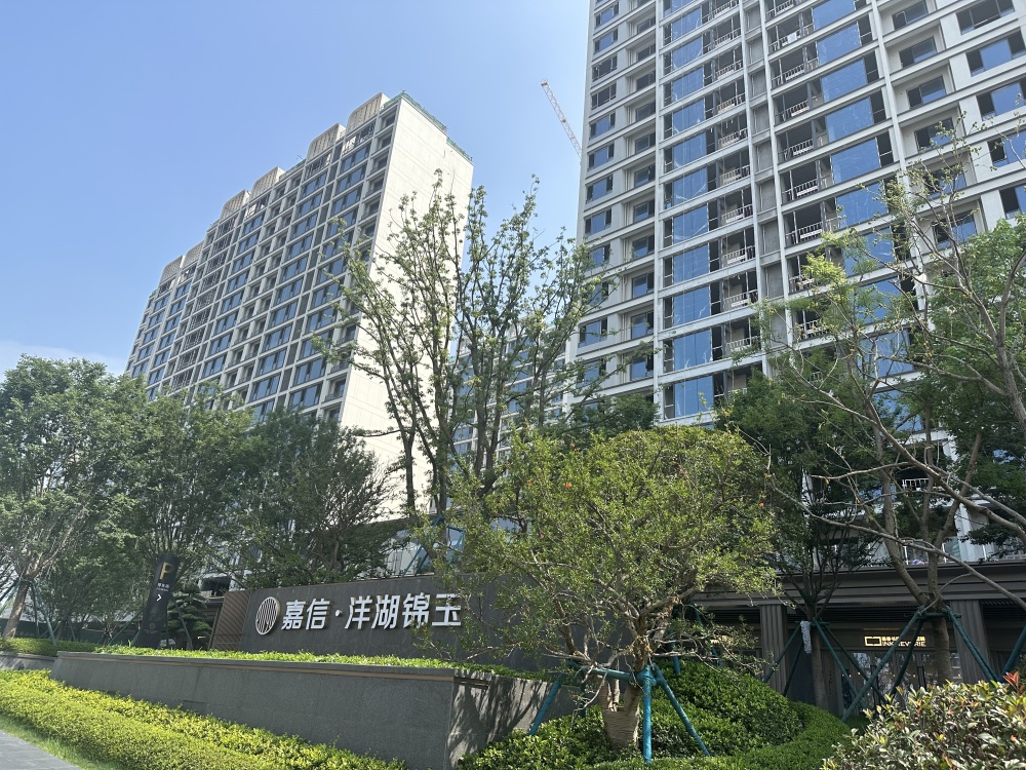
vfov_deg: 56.8
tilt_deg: +23.3
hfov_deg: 71.6
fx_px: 711
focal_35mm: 24
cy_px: 385
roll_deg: -5.7
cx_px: 513
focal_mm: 6.86
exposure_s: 1/2732
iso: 80
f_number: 1.78
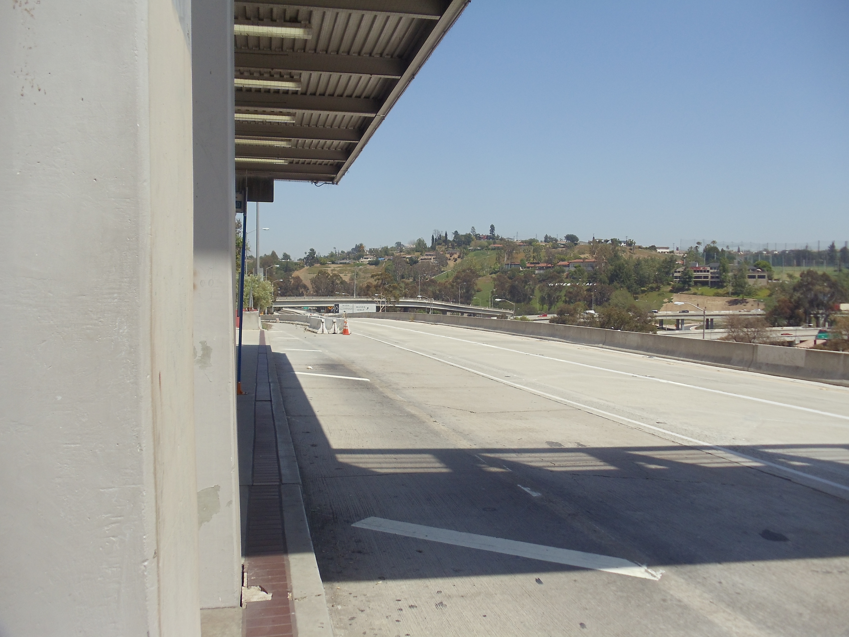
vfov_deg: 32.9
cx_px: 424
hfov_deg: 42.9
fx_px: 1079
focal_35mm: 44
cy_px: 318
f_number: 7.1
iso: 80
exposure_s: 1/250
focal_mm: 6
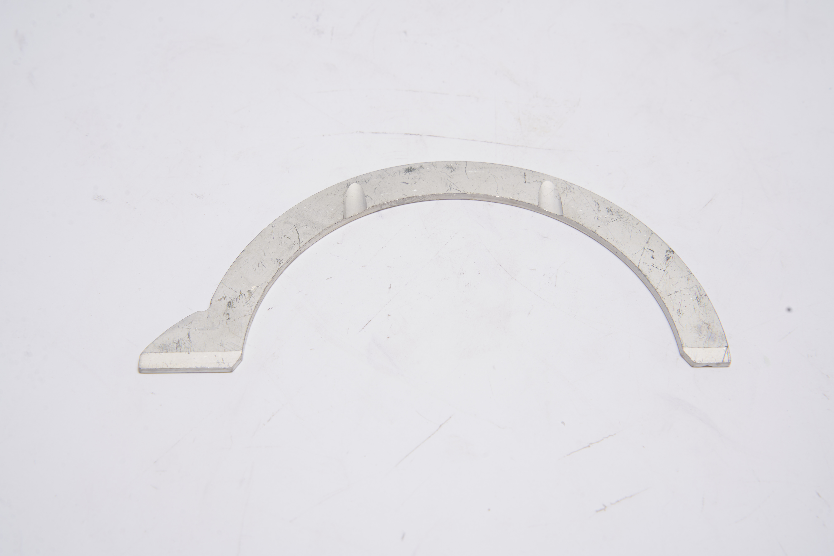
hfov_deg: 30.1
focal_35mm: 67
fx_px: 1552
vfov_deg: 20.3
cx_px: 417
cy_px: 278
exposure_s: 1/60
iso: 50
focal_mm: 67
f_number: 14
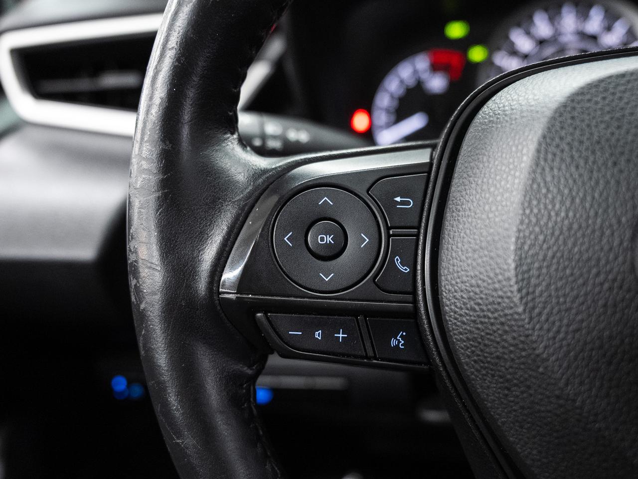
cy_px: 313
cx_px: 320
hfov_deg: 54.0
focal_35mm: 34
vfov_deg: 41.3
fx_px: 627
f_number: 3.2
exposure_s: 1/60
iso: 1250
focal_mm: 24
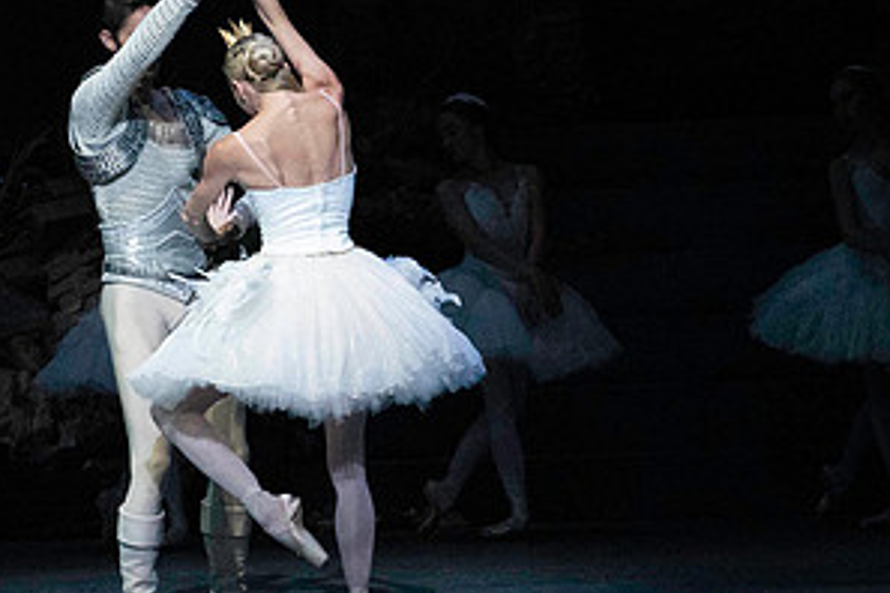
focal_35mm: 390
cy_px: 355
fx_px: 9641
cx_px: 279
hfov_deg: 5.3
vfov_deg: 3.5
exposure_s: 1/400
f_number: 5
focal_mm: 200
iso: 25600
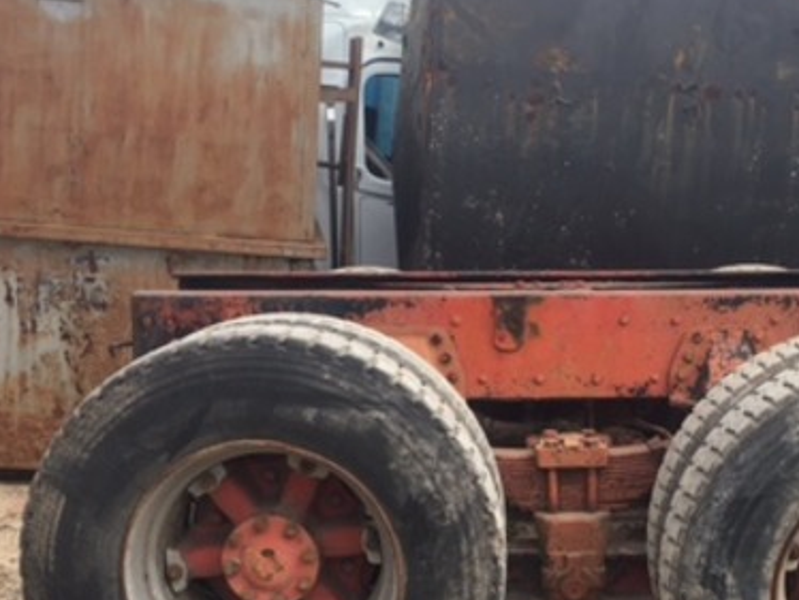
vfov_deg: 23.2
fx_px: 1432
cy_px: 515
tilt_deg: -14.9
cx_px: 530
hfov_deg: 30.9
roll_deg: -1.7
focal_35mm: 62
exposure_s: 1/503
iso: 25
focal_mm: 4.15
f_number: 2.2
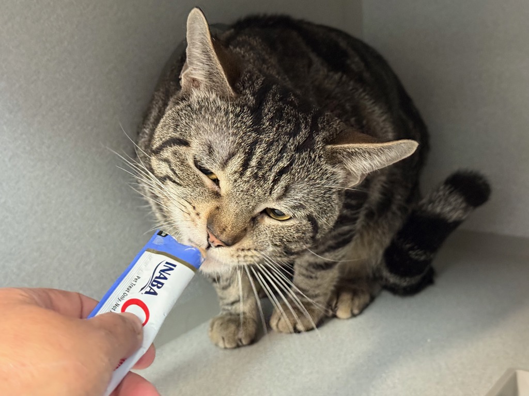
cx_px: 264
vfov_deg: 30.3
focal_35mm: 48
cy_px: 198
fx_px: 734
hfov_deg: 39.7
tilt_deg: -13.5
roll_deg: +4.2
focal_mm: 6.76
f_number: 1.78
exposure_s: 1/30
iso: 640
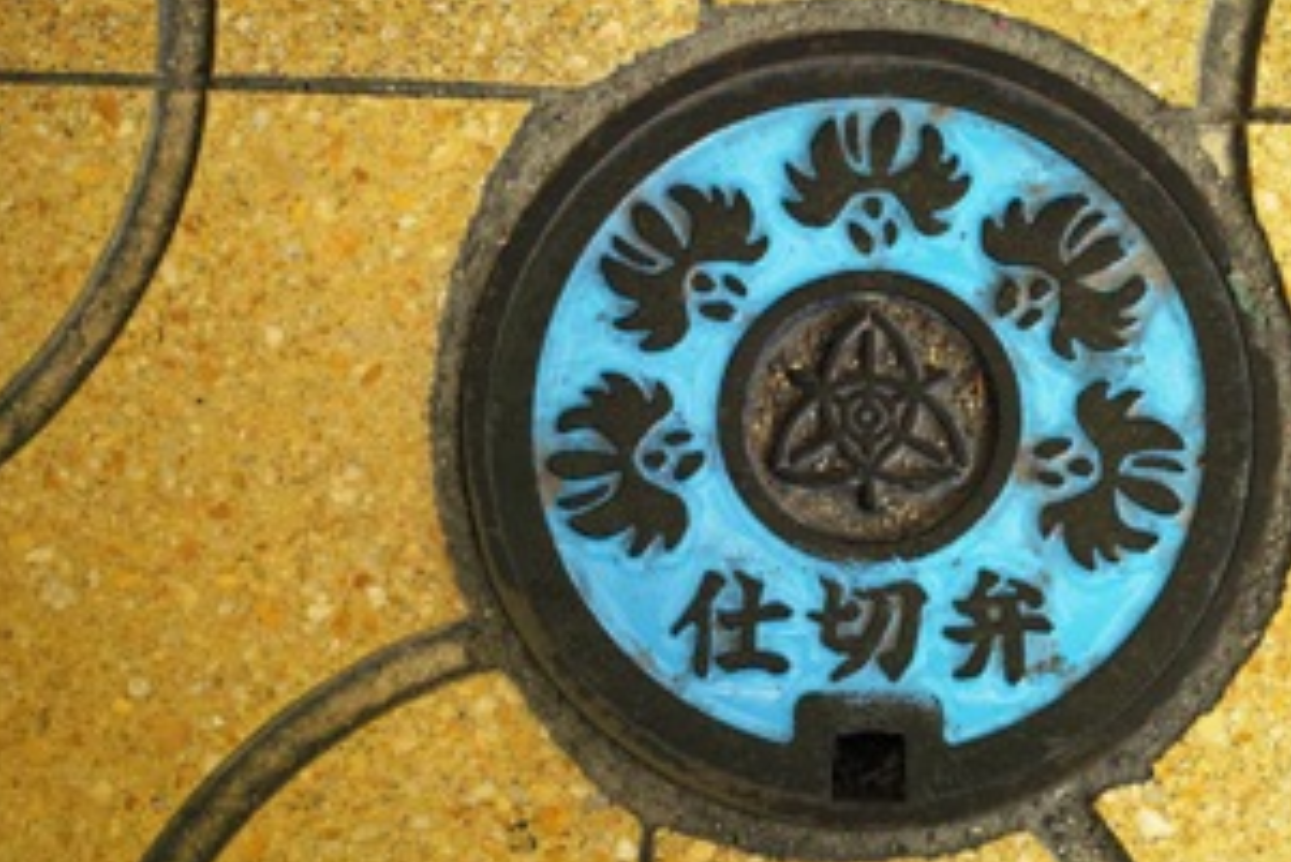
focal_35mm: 67
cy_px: 431
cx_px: 871
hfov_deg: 29.8
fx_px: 2404
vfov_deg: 20.3
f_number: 4
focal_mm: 30
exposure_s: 1/100
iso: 200
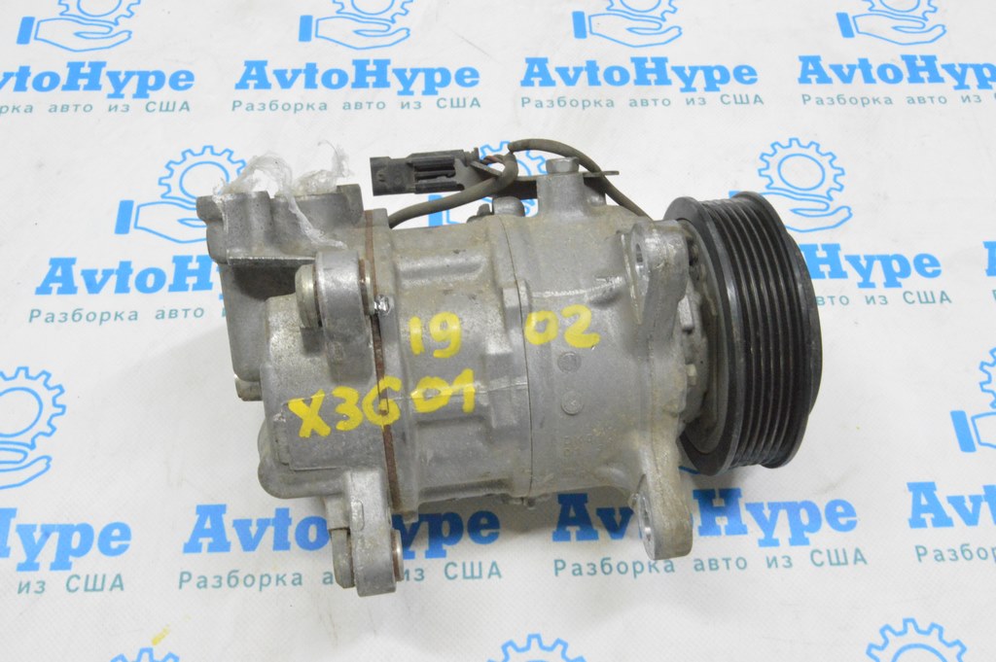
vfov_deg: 34.2
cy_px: 331
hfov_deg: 49.6
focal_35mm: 39
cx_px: 498
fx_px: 1078
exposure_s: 1/15
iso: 6400
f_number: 20
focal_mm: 26
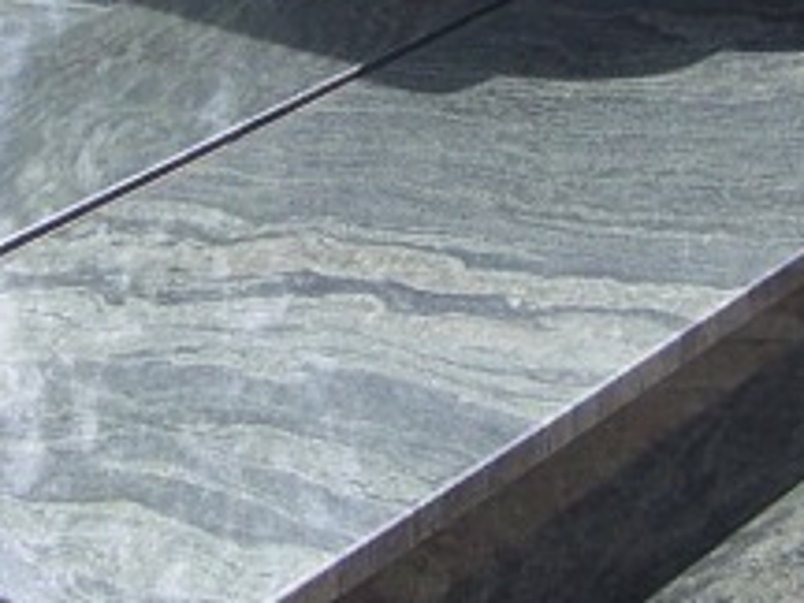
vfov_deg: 10.4
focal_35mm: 141
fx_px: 3275
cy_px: -67
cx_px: 227
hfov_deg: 14.0
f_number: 2.8
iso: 80
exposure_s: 1/640
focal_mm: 6.3
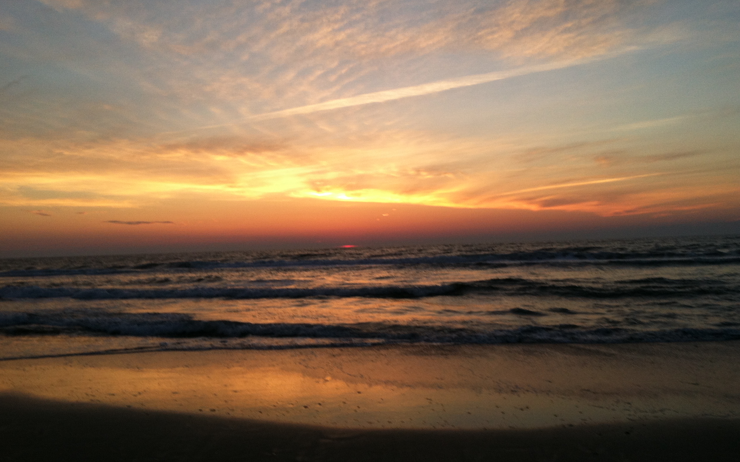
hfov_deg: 51.5
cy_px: 210
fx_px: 766
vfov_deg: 33.6
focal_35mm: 38
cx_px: 370
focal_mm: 3.85
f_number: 2.8
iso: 80
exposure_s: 1/183
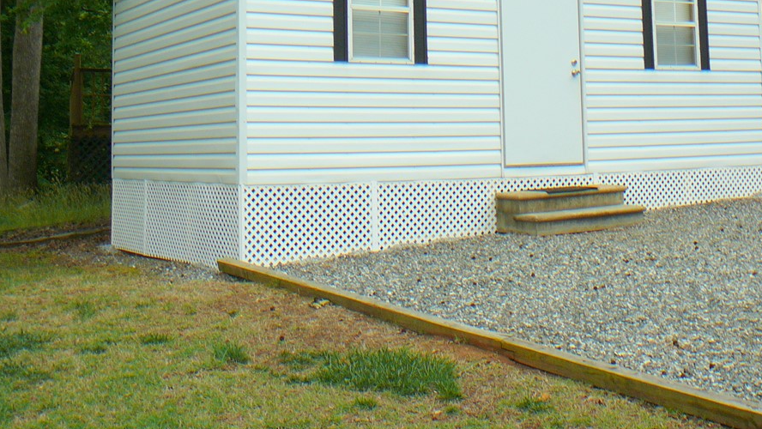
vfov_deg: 22.0
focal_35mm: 54
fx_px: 1091
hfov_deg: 38.4
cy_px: 102
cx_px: 425
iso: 80
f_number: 3.2
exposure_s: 1/500
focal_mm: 6.4
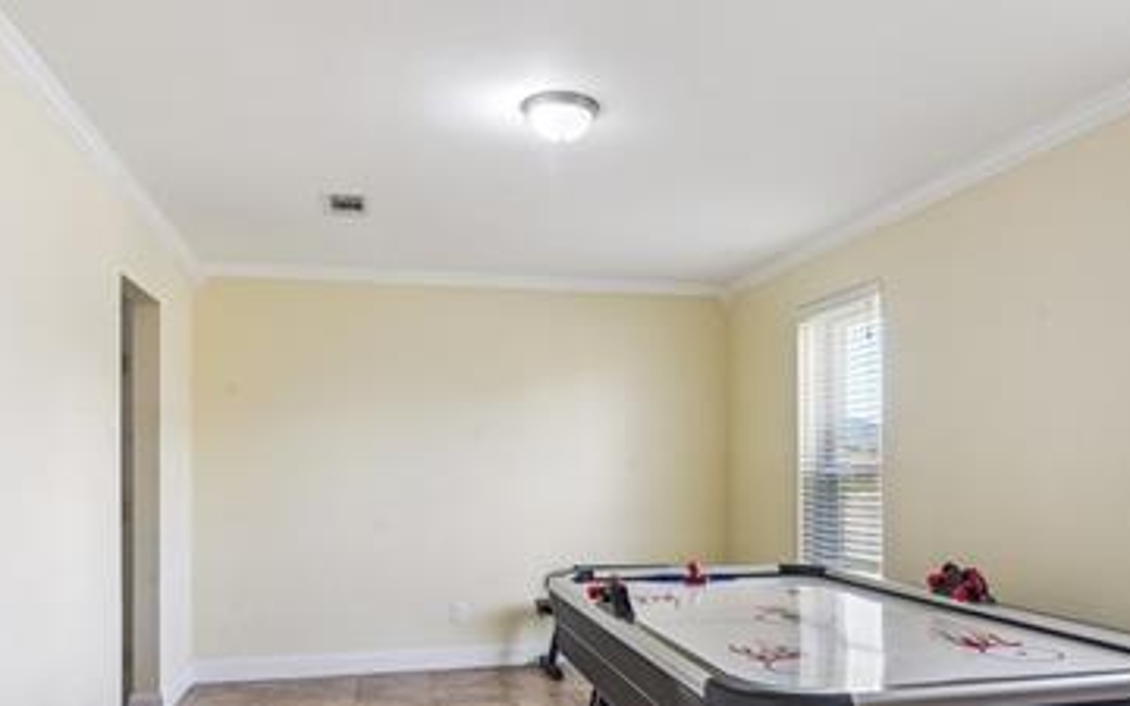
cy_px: 468
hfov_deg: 64.5
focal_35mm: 29
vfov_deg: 42.6
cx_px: 625
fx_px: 893
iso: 400
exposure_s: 1/8
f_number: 13
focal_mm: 16
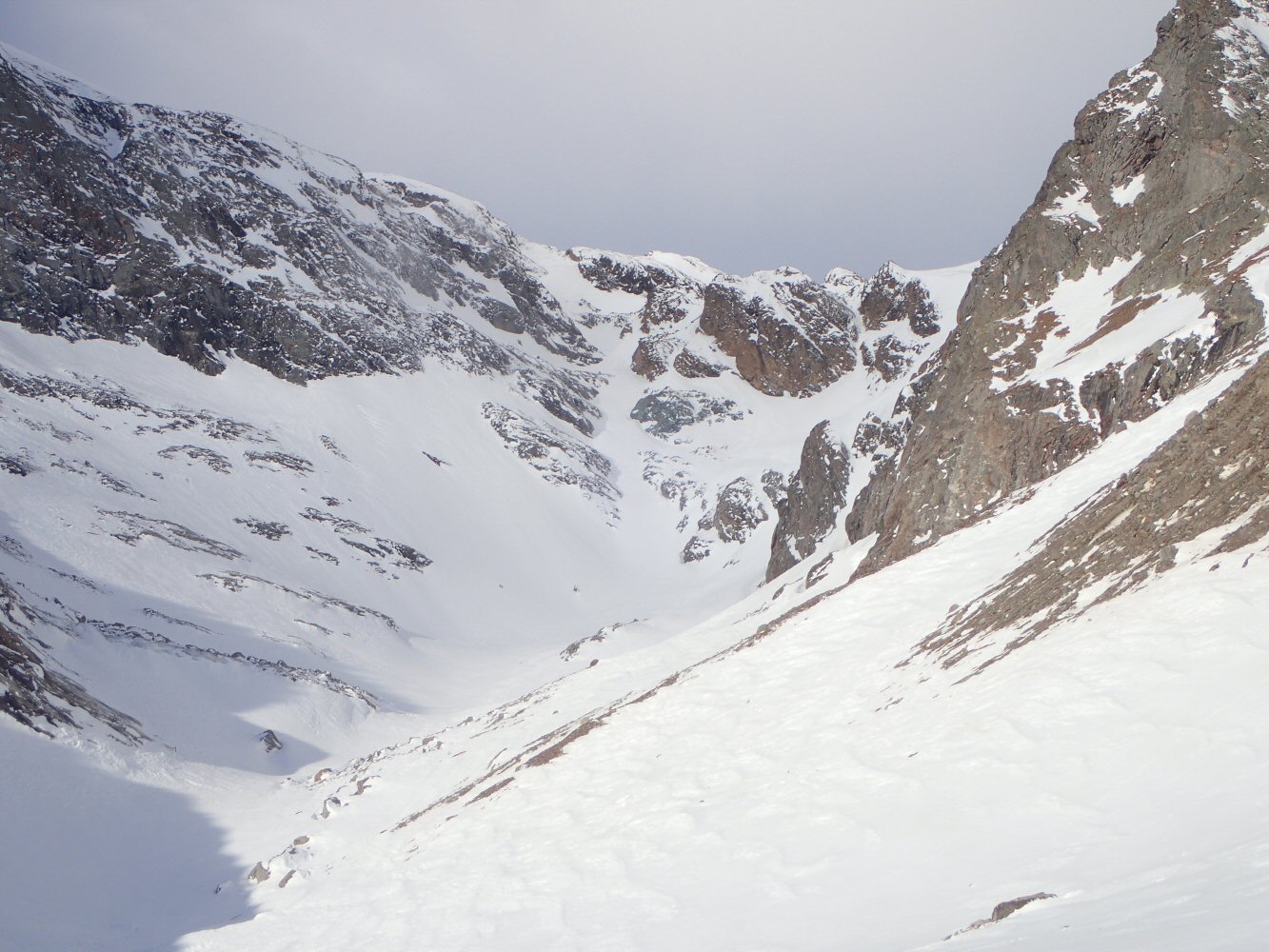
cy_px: 476
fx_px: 3116
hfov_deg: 23.0
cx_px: 634
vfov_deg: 17.4
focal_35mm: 85
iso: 100
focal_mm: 15.41
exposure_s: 1/500
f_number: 6.3
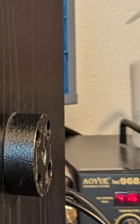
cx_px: -259
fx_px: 1002
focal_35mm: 164
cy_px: 53
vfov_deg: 12.7
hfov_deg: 7.2
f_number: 1.85
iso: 338
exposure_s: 1/42.9
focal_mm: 6.81
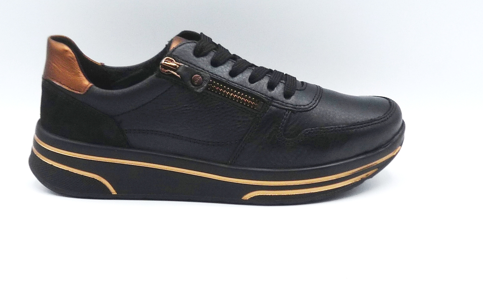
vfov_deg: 22.3
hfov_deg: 35.1
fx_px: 763
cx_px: 241
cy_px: 129
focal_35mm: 58
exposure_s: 1/200
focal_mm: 4.8
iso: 100
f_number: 5
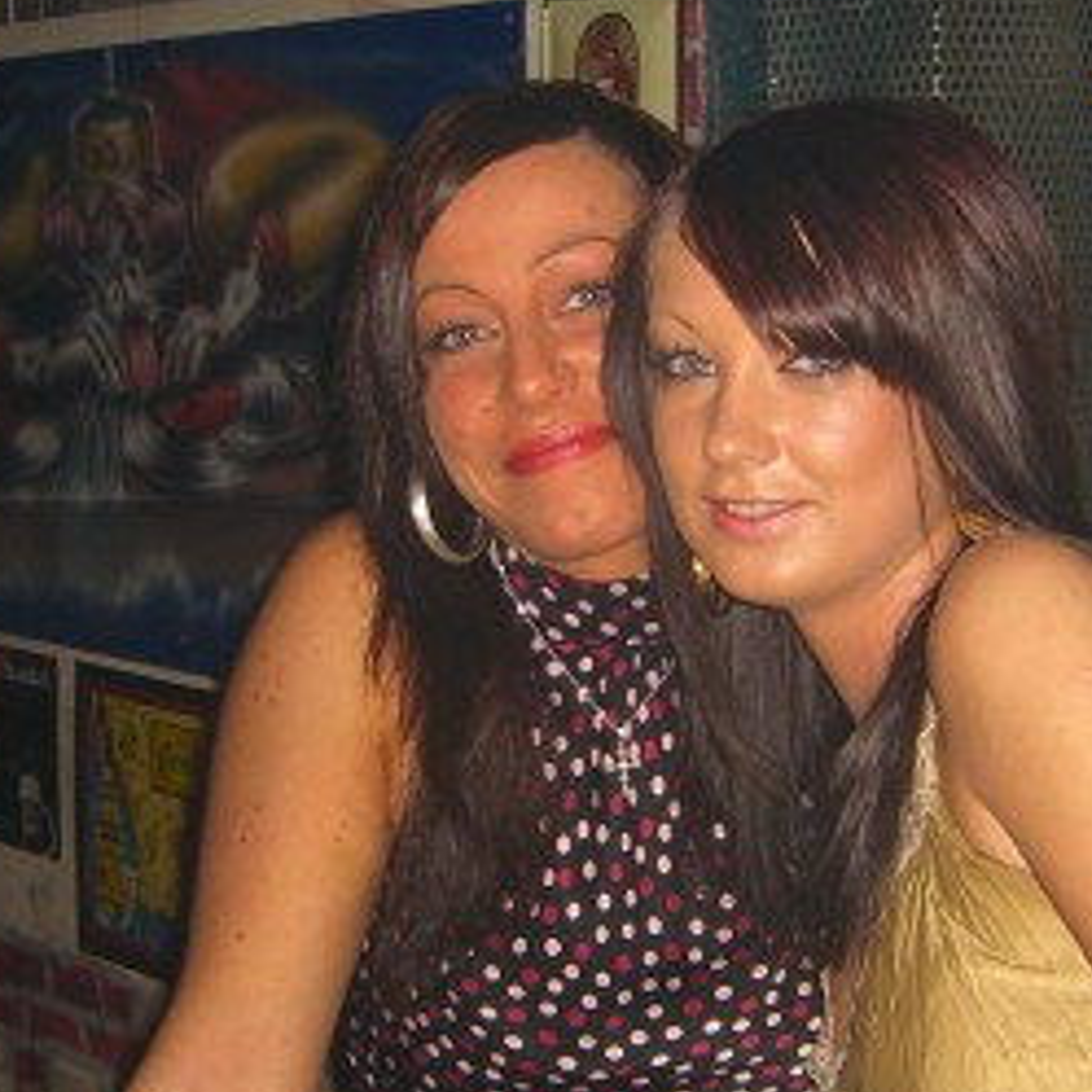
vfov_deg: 21.4
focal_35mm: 81
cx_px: 618
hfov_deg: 21.4
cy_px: 566
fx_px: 2891
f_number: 2.8
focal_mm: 7.9
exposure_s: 1/60
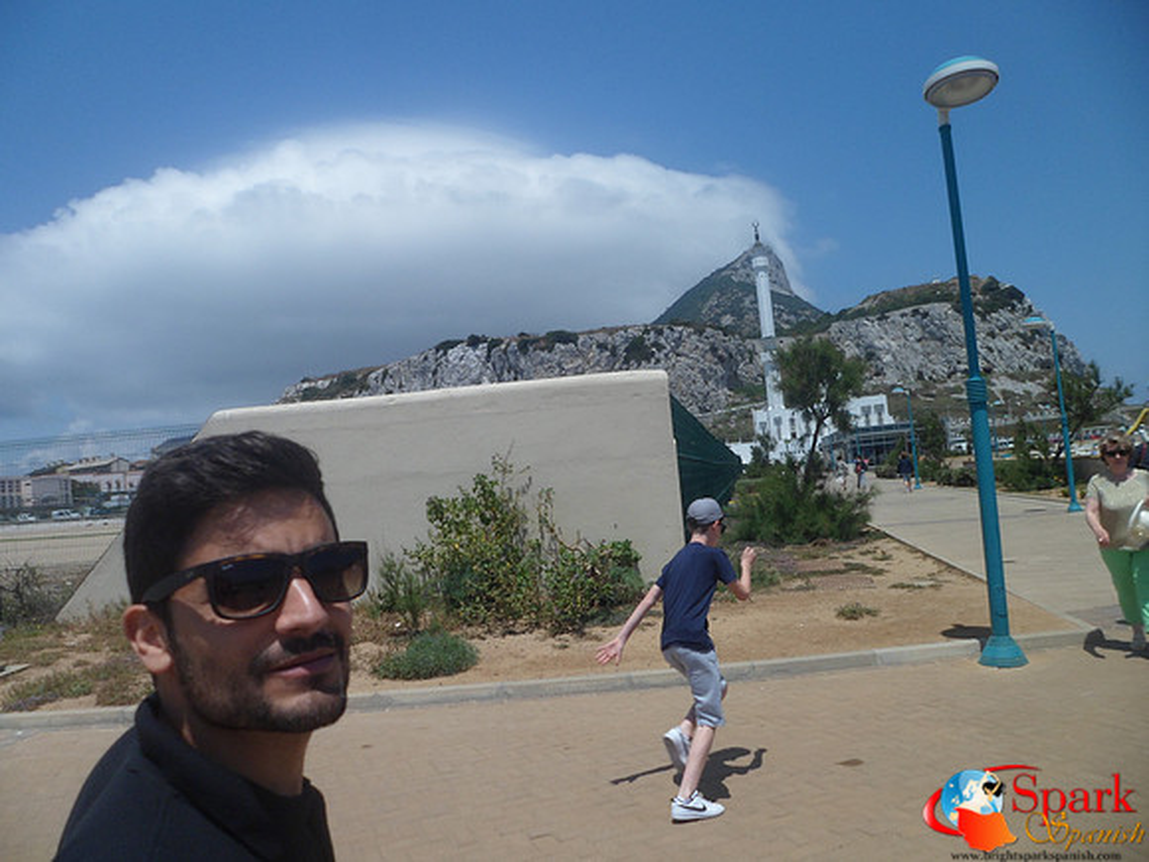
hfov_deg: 67.3
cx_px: 574
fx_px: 863
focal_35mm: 26
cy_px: 431
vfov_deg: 53.1
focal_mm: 4.9
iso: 80
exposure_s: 1/250
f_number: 9.4
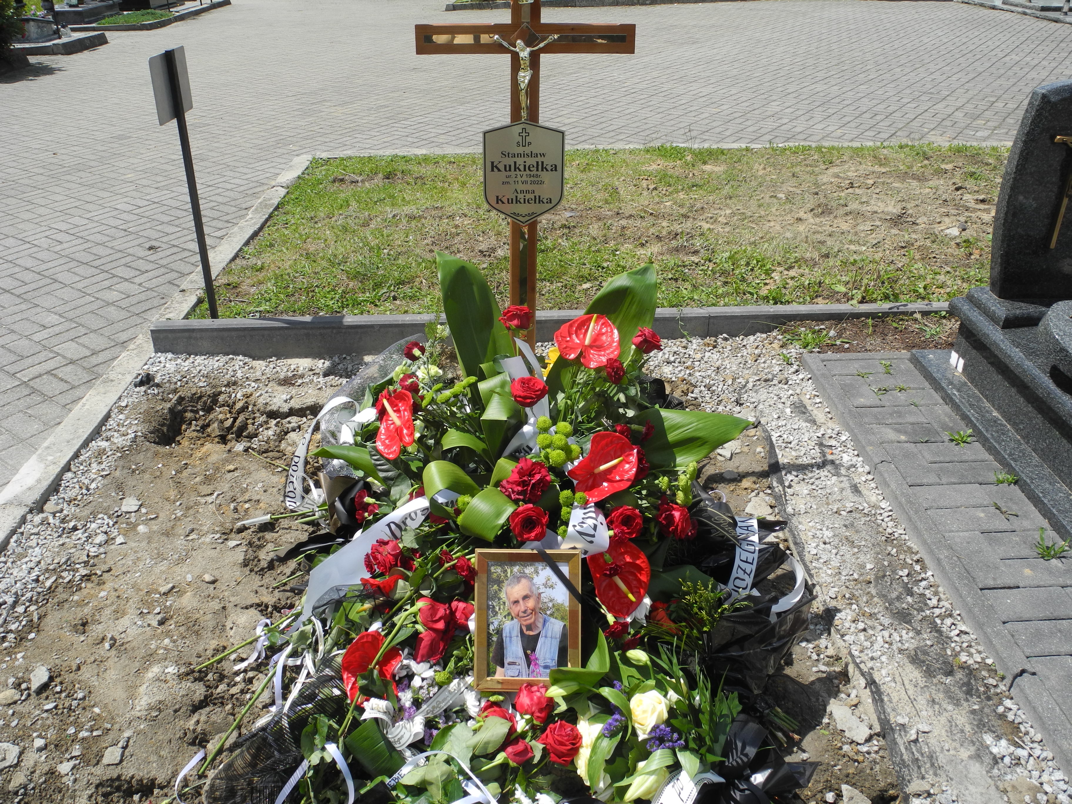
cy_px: 402
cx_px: 536
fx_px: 867
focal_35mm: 28
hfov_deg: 63.4
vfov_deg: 49.7
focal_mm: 6
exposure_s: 1/800
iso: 100
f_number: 4
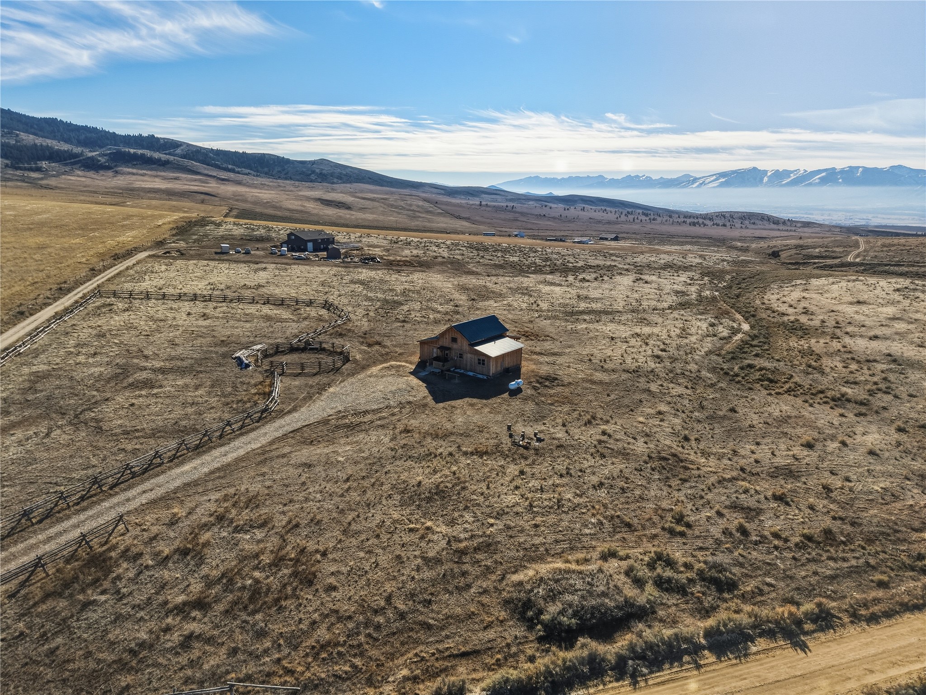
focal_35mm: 24
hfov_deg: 71.6
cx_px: 463
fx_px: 642
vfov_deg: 56.8
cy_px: 348
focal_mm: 8.7
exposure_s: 1/1000
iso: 200
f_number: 1.8
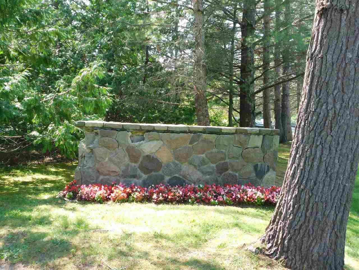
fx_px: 373
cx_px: 180
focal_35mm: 36
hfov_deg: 51.4
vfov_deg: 39.7
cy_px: 135
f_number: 3.5
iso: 125
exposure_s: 1/100
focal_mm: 6.3
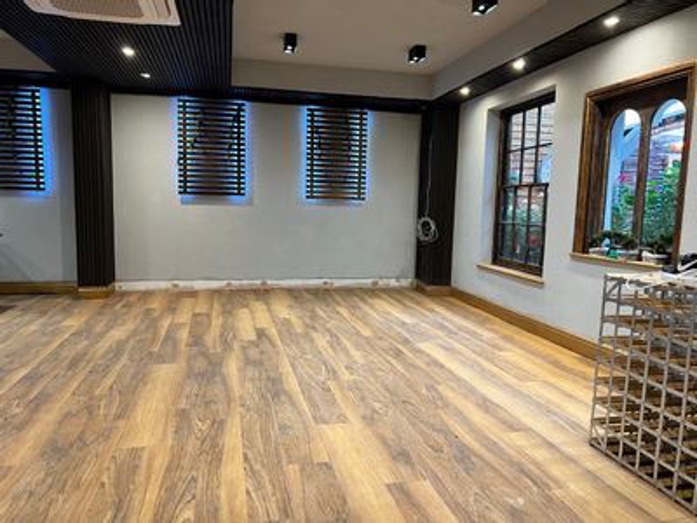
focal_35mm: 26
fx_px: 524
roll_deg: -1.7
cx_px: 348
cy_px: 262
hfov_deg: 67.3
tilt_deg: -6.2
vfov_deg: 53.1
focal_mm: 5.7
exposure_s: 1/50
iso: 100
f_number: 1.5
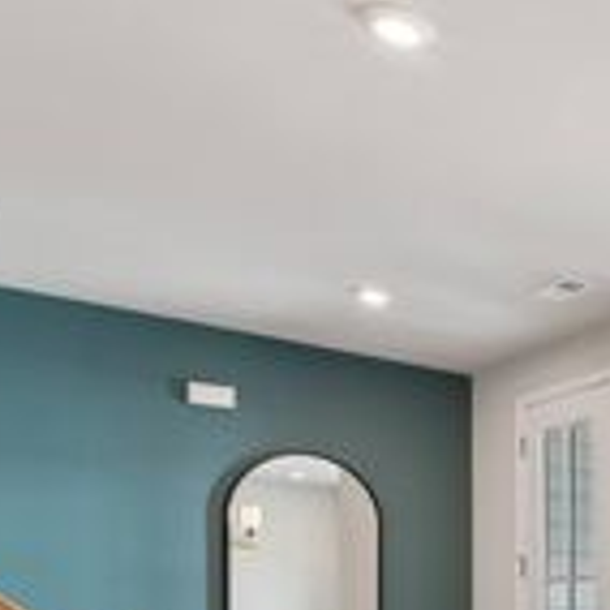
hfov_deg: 25.5
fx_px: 957
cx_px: 936
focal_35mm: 48
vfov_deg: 32.0
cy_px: 640
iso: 100
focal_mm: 16
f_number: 11
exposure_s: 1/3
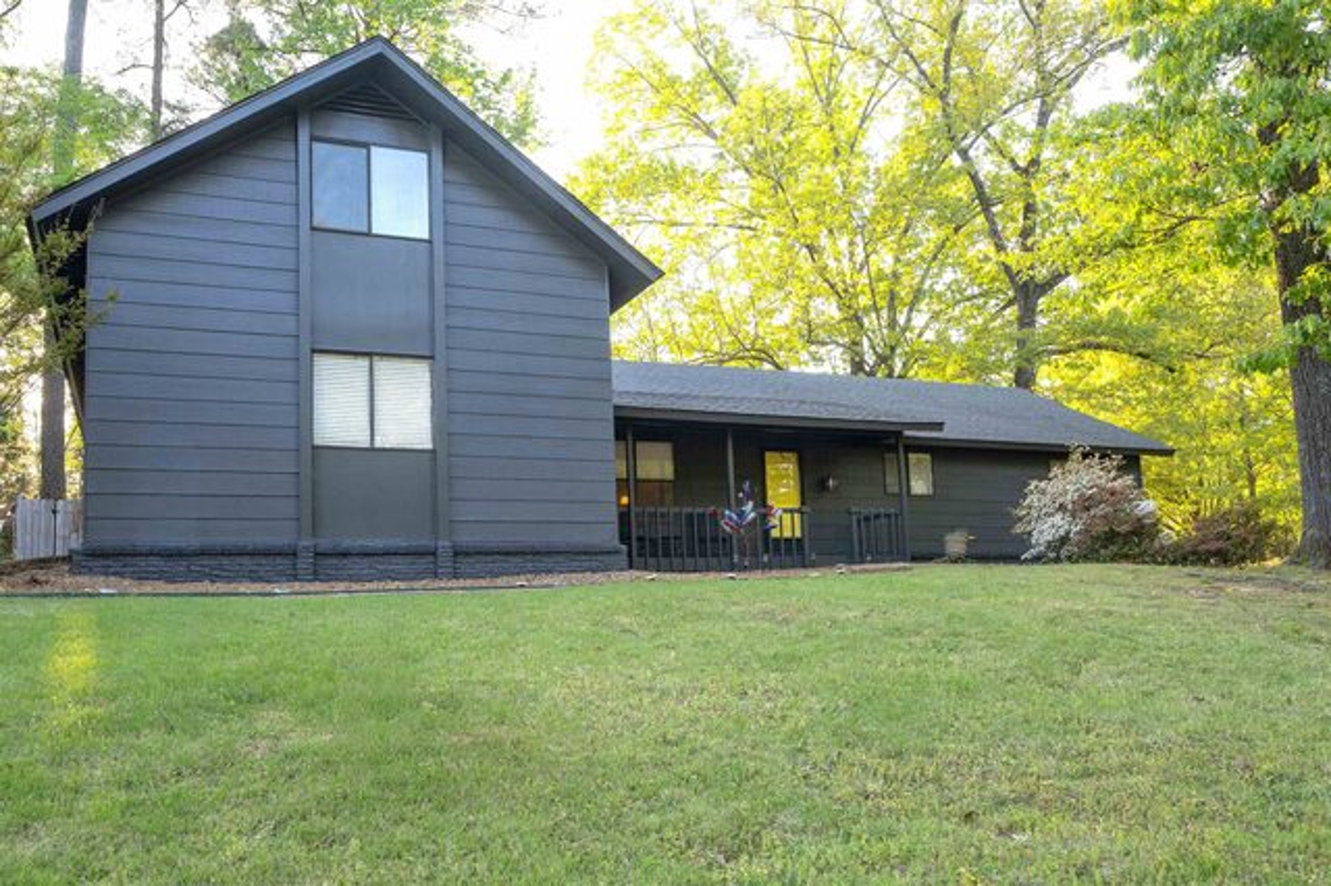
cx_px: 666
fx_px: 1016
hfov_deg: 66.4
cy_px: 443
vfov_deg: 47.1
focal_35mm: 28
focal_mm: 27.5
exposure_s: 1/80
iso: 320
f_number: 7.1
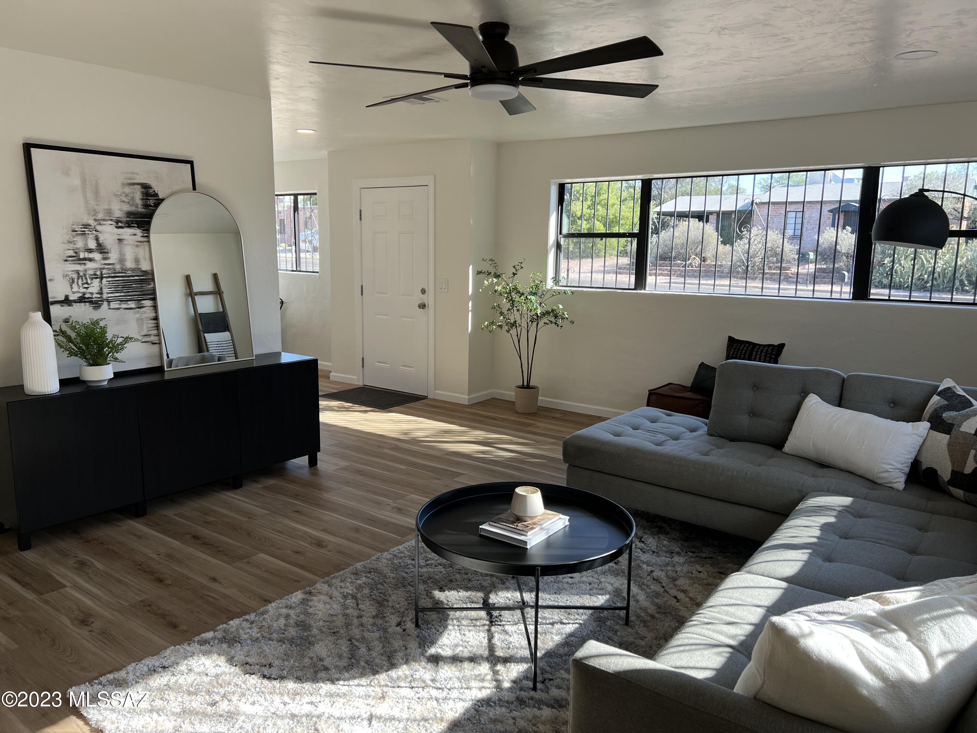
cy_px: 366
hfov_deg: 67.3
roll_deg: -0.5
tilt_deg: -10.0
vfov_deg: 53.1
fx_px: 734
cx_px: 488
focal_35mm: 26
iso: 40
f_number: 1.5
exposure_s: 1/284
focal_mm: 5.7
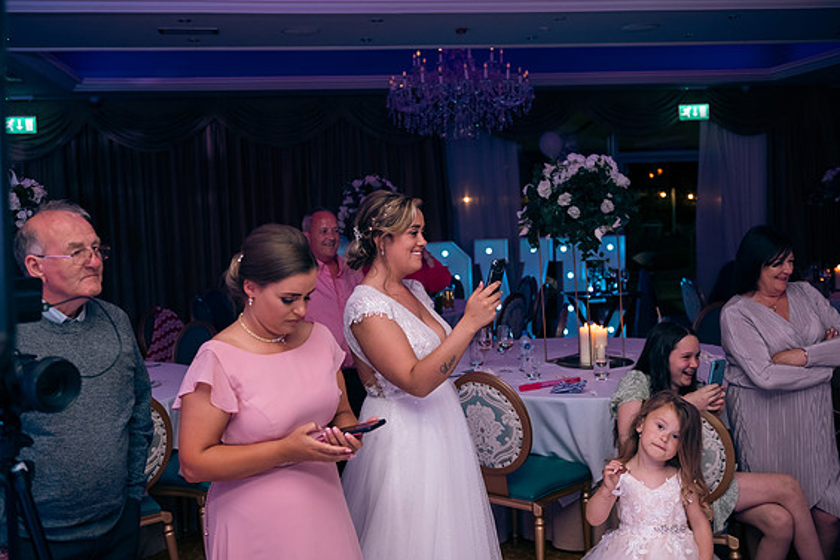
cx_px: 410
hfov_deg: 49.5
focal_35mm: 39
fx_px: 910
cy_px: 280
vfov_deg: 34.2
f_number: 3.5
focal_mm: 38
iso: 1000
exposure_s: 1/160
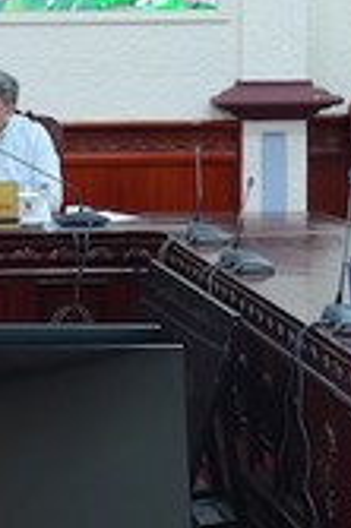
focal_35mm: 144
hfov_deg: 9.2
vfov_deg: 14.2
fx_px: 2110
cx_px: -221
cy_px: 155
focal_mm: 40
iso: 1250
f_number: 3.5
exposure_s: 1/160
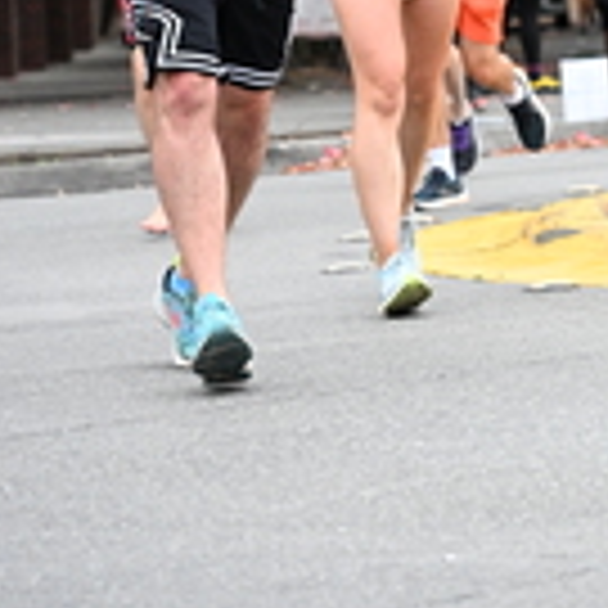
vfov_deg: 5.5
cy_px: -180
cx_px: 799
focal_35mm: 315
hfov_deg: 5.5
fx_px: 6260
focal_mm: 91
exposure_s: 1/800
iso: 1600
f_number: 4
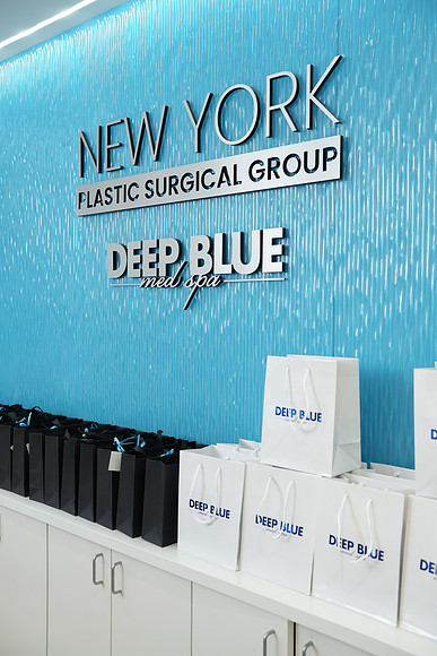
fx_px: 655
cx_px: 218
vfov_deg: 53.1
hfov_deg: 36.9
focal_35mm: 36
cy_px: 328
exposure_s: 1/250
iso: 1000
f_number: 4
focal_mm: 36
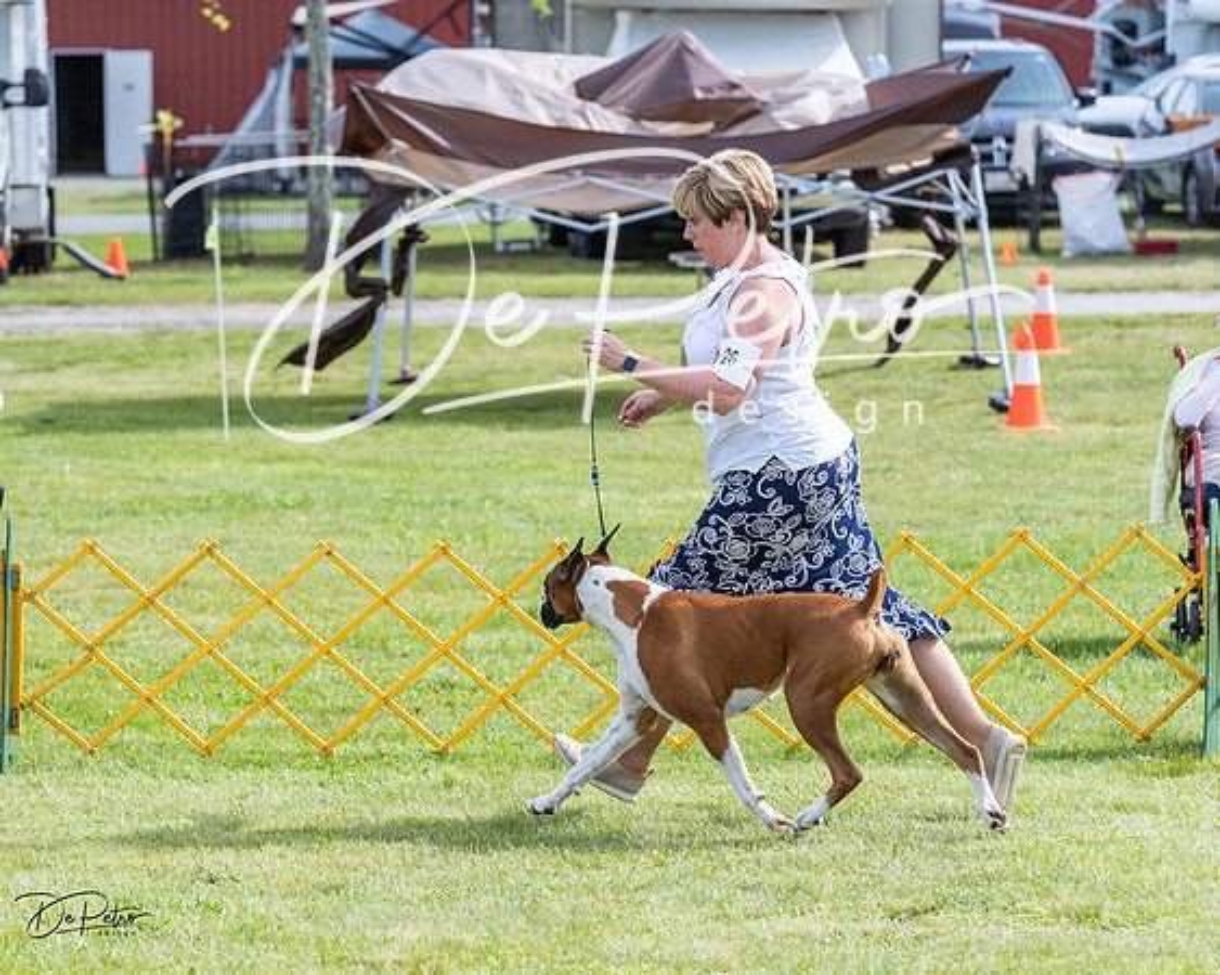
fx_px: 6333
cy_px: 537
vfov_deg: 8.8
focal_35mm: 175
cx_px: 494
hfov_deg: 11.0
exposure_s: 1/1250
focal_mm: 138
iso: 320
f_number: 5.6
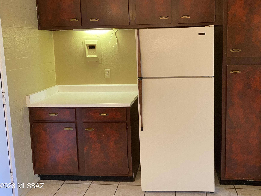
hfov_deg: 56.4
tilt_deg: -6.7
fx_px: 241
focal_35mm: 32
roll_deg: +0.7
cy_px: 76
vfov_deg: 43.9
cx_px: 155
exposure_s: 1/60
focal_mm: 4.25
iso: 400
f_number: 1.8
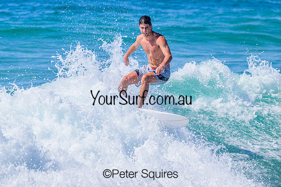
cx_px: 112
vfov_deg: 2.1
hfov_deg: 3.2
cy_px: 75
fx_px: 5056
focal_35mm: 648
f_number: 11
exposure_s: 1/2000
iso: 1100
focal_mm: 540
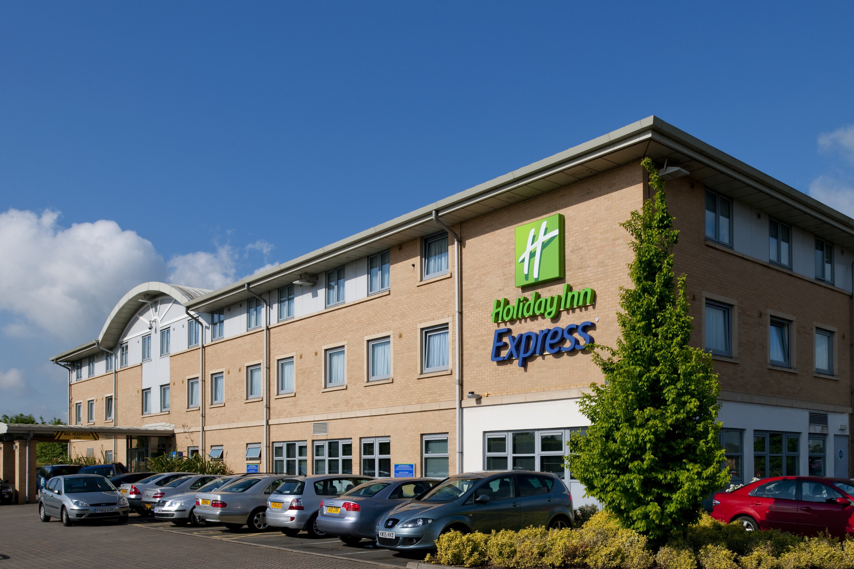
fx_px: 759
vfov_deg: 41.0
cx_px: 524
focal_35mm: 32
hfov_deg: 58.1
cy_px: 334
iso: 100
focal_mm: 24
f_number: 11
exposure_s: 1/250
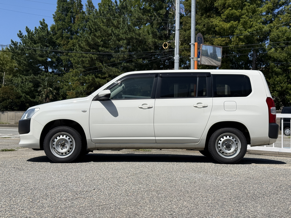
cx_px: 146
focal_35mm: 48
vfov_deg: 30.3
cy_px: 109
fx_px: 404
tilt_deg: +1.2
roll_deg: -0.5
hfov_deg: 39.7
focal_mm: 6.76
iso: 80
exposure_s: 1/11364
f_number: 1.78
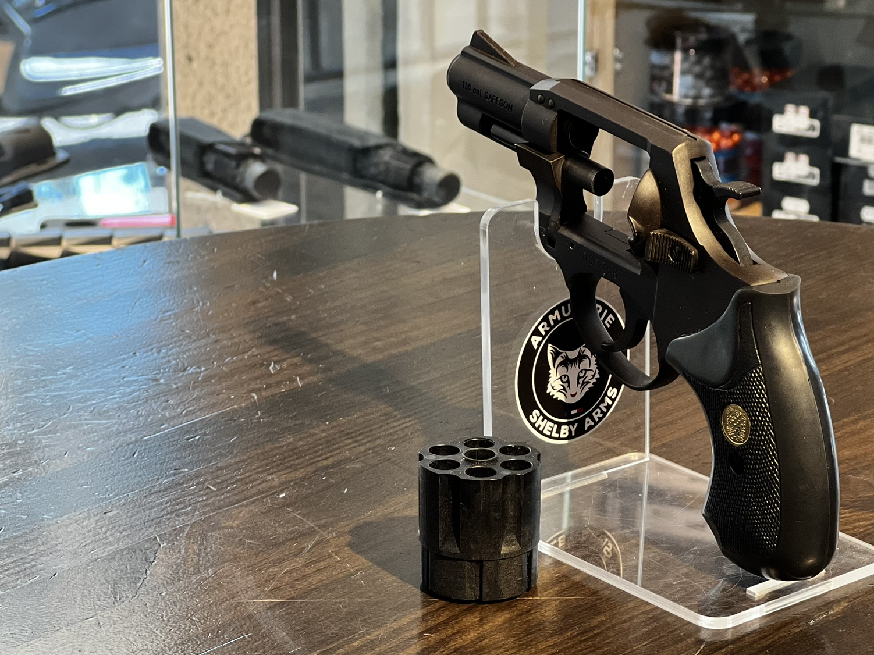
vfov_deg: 14.1
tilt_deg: -18.2
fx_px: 2651
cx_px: 585
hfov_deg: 18.7
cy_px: 339
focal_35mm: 105
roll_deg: -0.2
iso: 200
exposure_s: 1/100
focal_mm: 9
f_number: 2.8
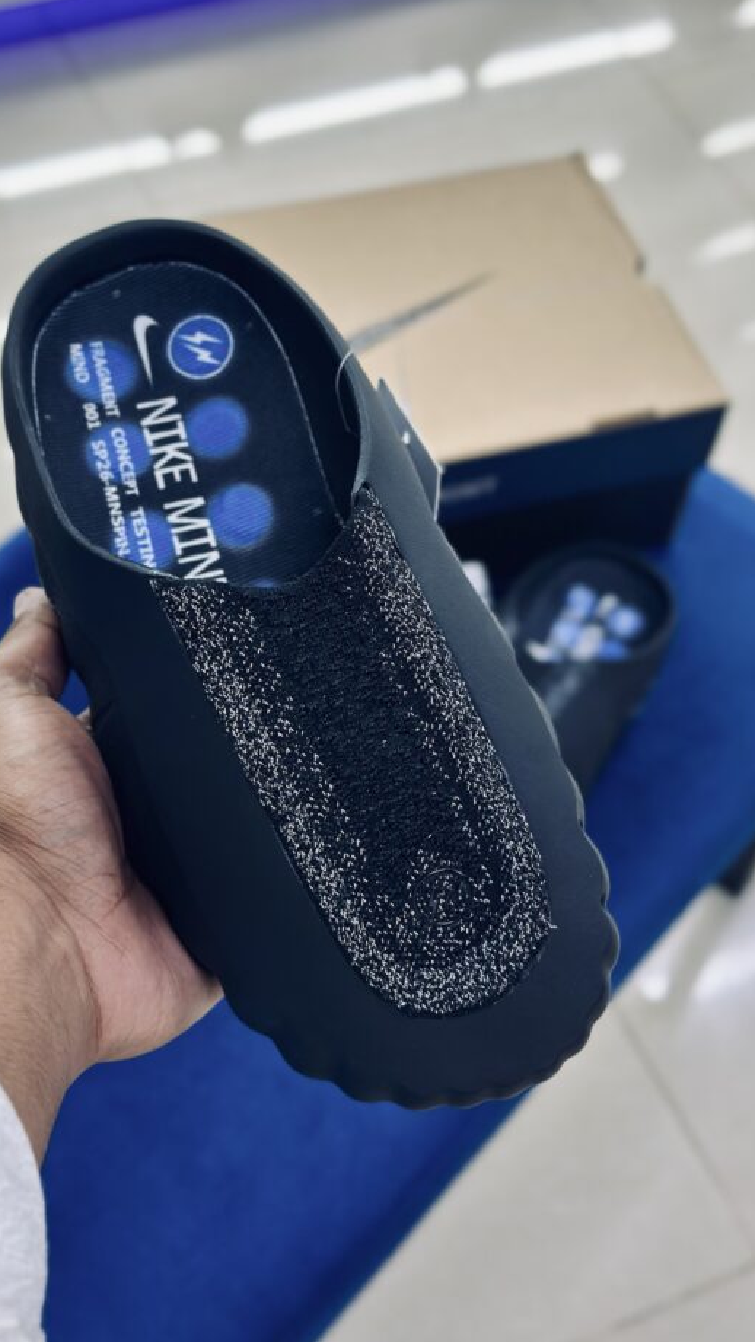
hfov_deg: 22.6
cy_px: 671
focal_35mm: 53
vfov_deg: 39.2
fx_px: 1886
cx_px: 316
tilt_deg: -54.6
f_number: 1.78
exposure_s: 1/102
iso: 125
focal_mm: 6.86
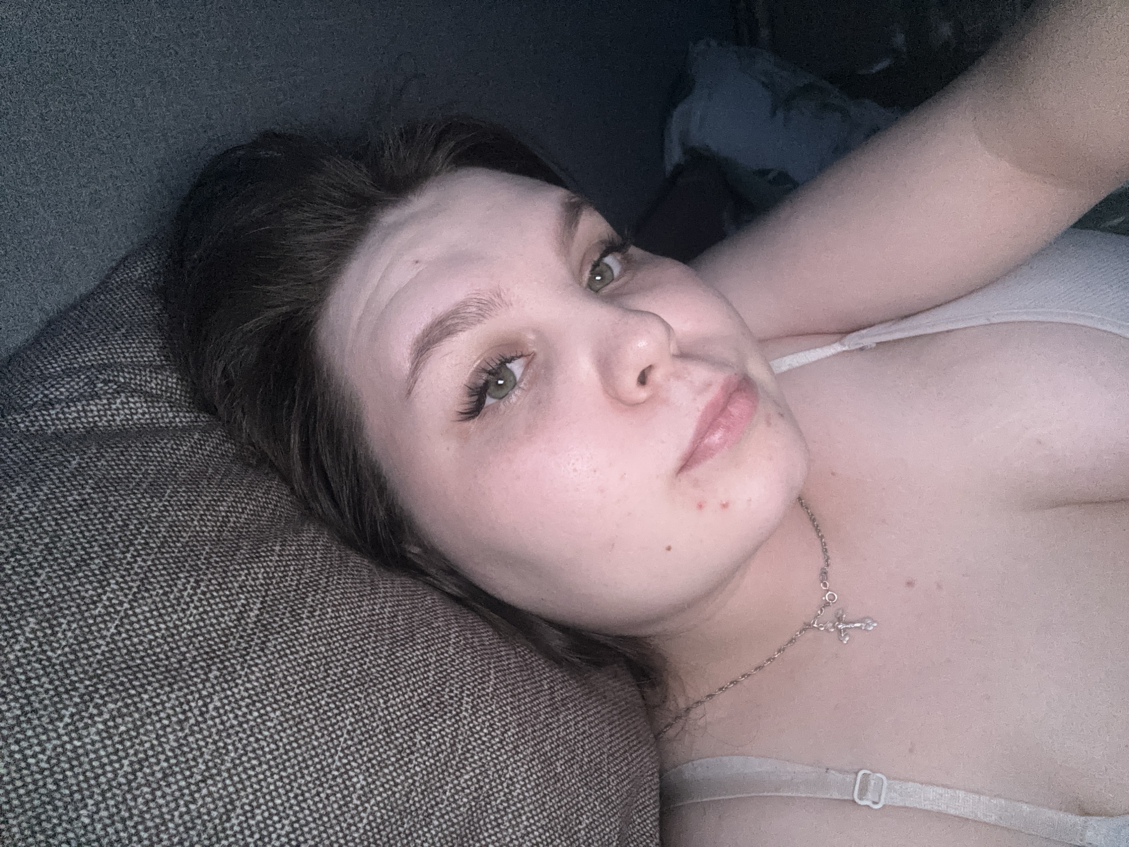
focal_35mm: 23
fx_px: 750
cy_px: 424
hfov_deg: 73.9
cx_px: 564
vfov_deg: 58.9
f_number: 1.9
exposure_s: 1/40
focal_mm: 2.69
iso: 200
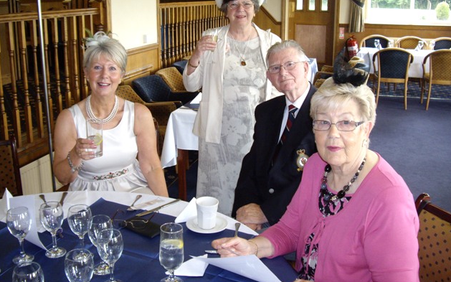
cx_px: 223
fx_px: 504
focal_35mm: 41
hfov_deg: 48.2
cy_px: 113
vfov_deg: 31.2
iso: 400
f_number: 2.8
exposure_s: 1/40
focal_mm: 7.9
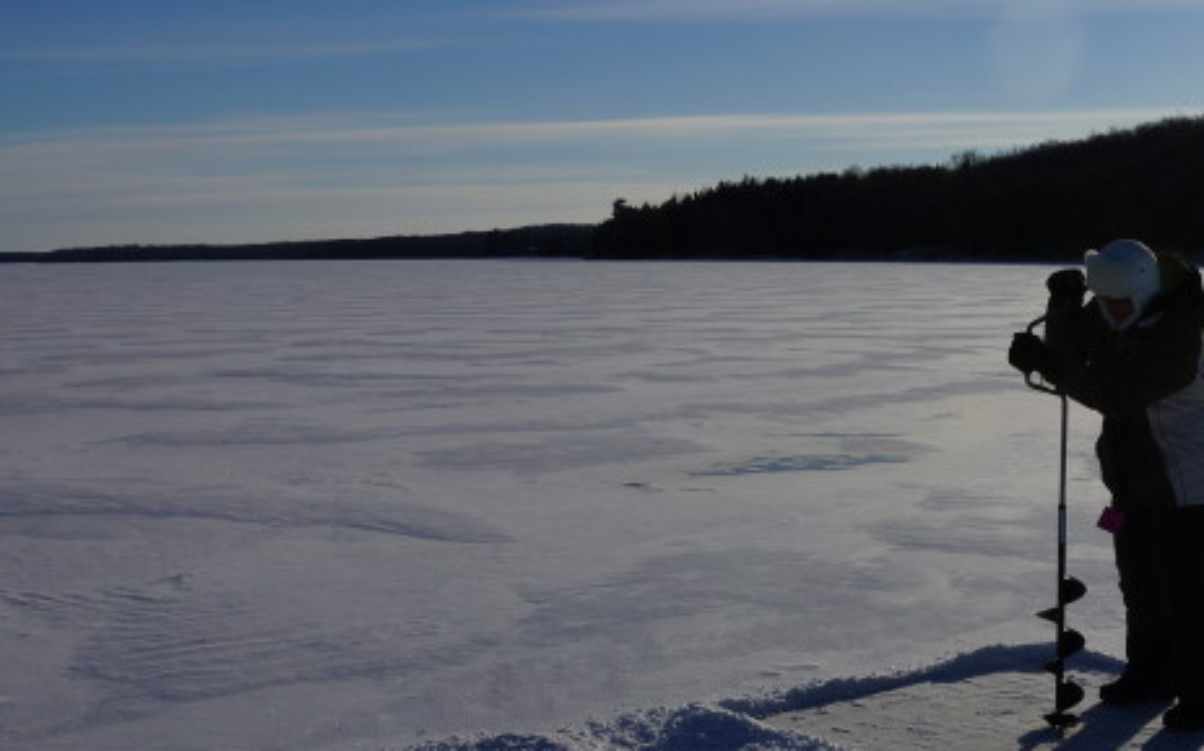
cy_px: 468
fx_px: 1870
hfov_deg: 35.0
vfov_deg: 22.7
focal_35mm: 57
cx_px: 892
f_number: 13
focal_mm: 18
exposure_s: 1/500
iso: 100
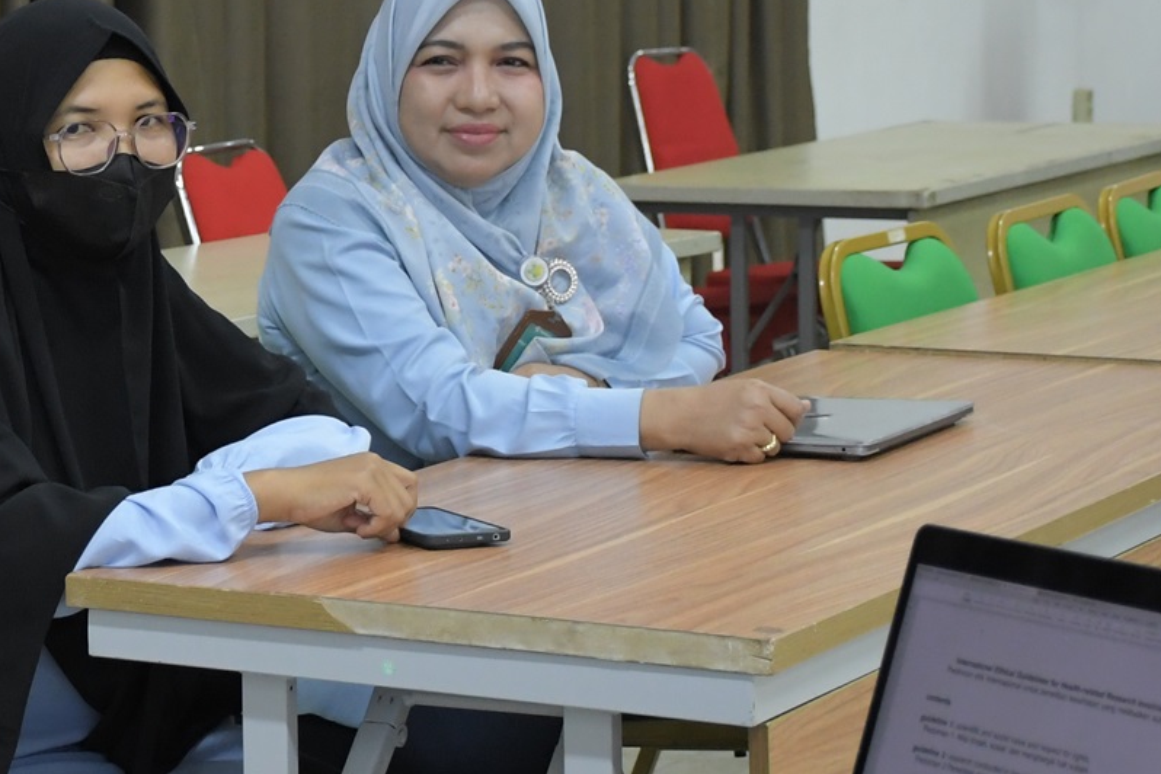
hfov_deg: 15.0
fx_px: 4321
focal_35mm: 134
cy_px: 201
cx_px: 9
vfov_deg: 10.2
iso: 1600
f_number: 4
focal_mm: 32
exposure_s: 1/40
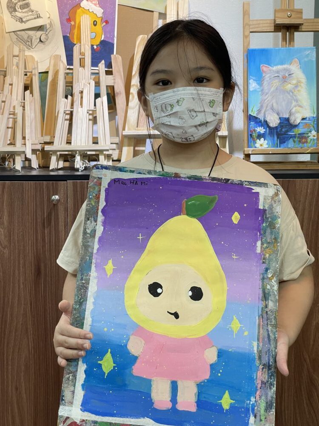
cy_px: 213
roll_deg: +0.0
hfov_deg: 28.0
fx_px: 639
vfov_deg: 36.8
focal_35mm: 52
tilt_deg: -6.0
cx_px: 160
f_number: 2
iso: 125
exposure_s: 1/100
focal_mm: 6
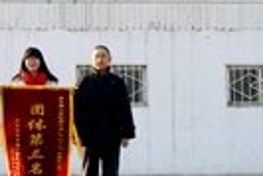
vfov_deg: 11.1
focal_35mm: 122
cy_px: -34
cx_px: 28
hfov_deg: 16.6
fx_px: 892
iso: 200
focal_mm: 24
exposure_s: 1/160
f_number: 10
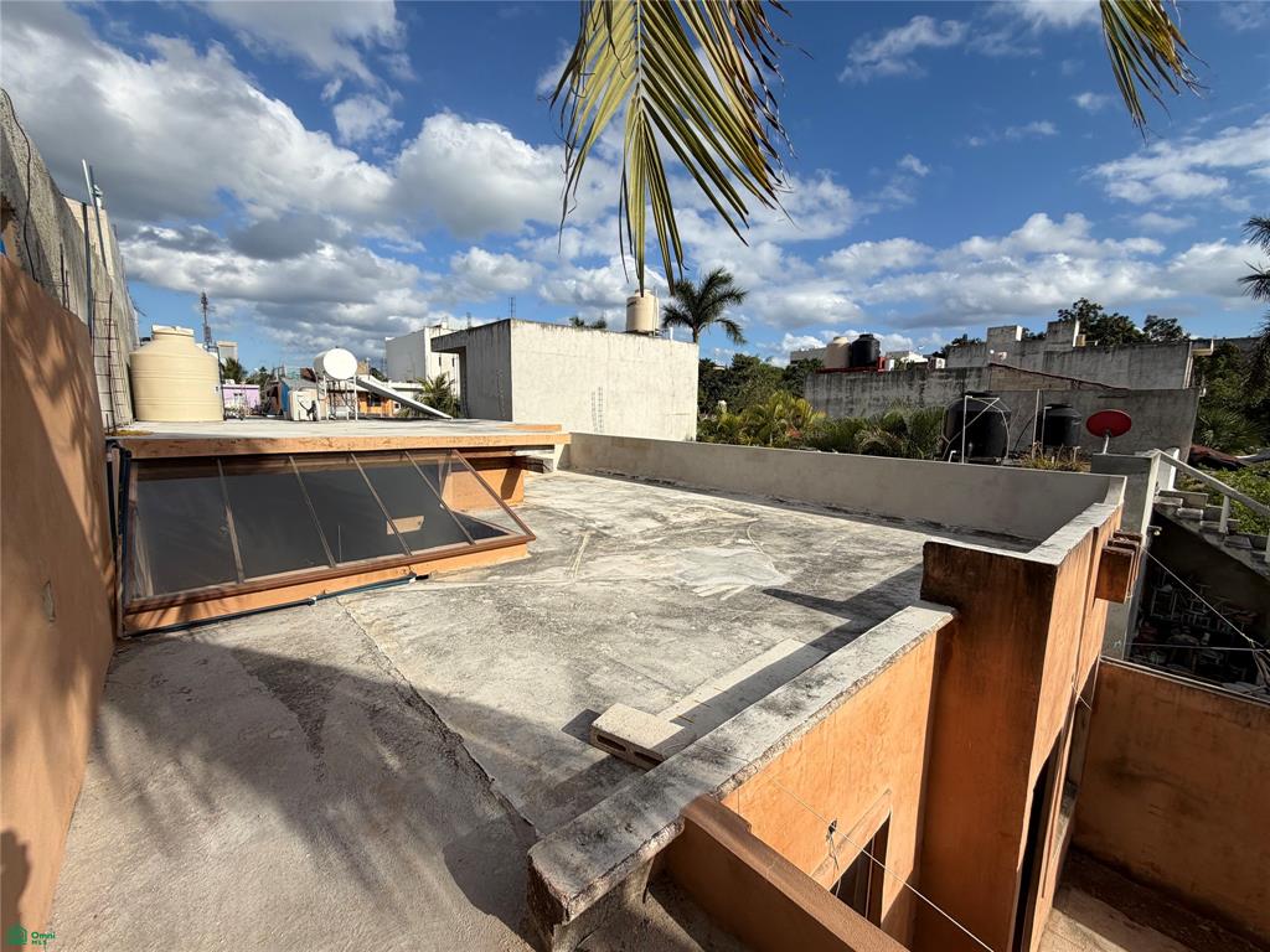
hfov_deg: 102.1
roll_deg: -0.6
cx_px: 635
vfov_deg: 85.7
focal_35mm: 14
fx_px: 514
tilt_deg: -8.1
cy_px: 476
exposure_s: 1/1497
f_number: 2.2
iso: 20
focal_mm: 2.22
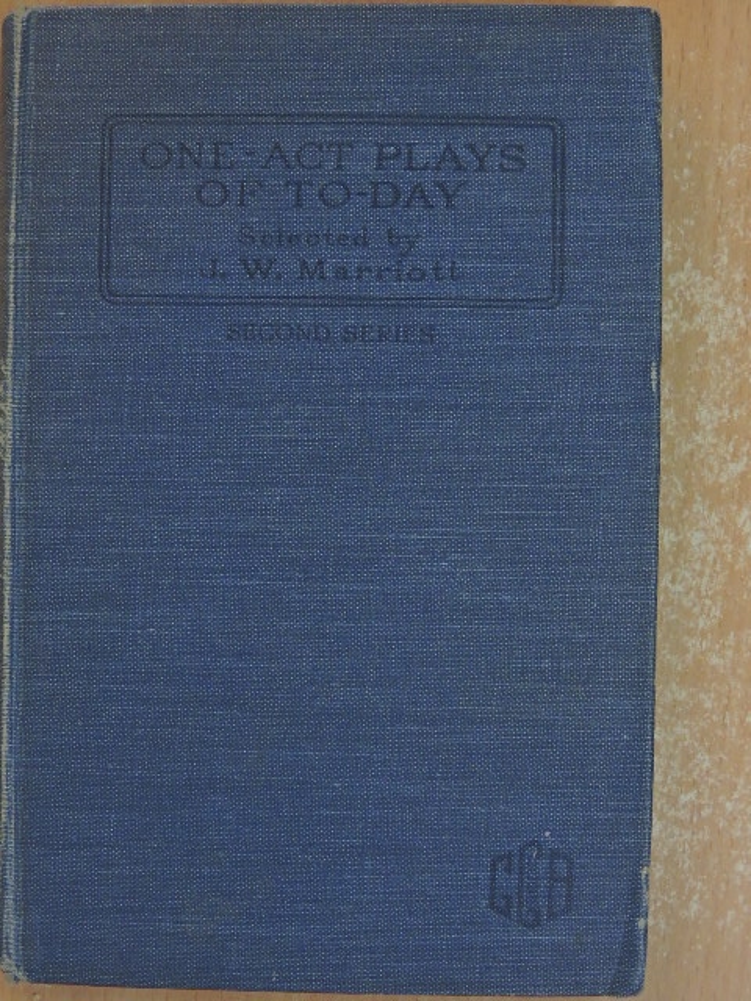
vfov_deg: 29.8
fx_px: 1880
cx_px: 376
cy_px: 500
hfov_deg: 22.6
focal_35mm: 65
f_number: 4.2
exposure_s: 1/30
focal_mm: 11.6
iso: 800
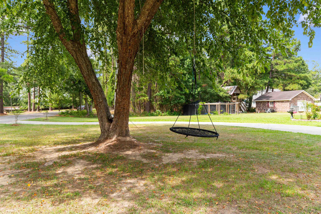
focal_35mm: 27
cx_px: 160
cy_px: 107
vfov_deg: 47.9
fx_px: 241
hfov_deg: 67.4
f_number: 5.6
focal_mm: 18
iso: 100
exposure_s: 1/100
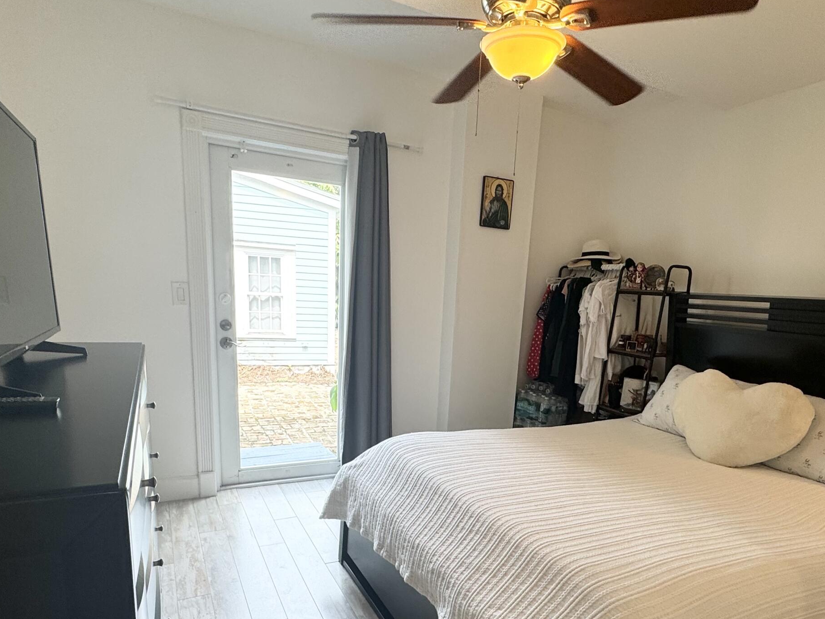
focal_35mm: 23
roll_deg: -3.3
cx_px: 448
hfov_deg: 73.8
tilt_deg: -14.0
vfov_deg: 57.5
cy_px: 416
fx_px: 548
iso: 50
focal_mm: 2.22
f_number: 2.2
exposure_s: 1/120
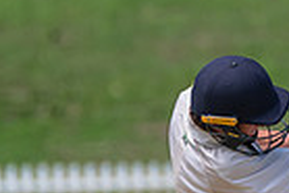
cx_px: 302
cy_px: 154
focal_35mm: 2422
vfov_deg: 0.6
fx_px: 19463
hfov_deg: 0.9
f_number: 7.1
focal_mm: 500
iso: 640
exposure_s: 1/2000
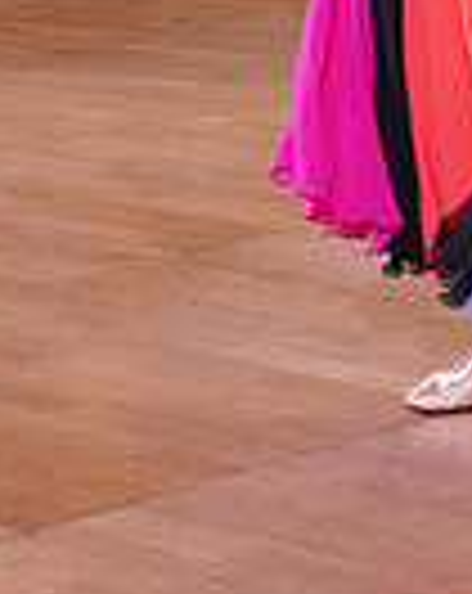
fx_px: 3119
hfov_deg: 8.4
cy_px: -477
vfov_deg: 10.2
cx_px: 744
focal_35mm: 178
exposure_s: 1/160
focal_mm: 43
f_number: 6.3
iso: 1600
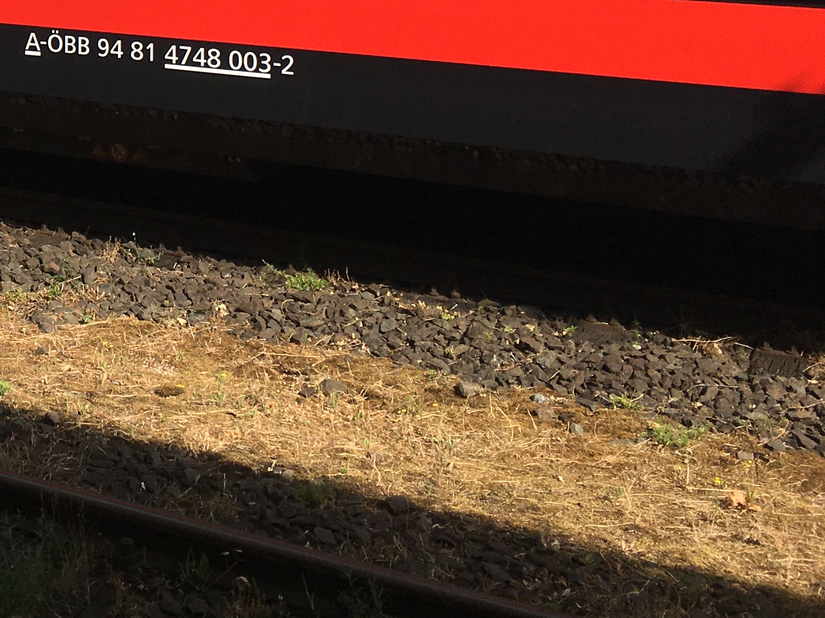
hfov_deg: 24.0
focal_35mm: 73
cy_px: -113
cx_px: -193
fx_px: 1740
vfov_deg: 19.1
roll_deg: +0.7
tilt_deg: -3.4
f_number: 2.2
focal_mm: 4.15
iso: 25
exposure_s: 1/1876
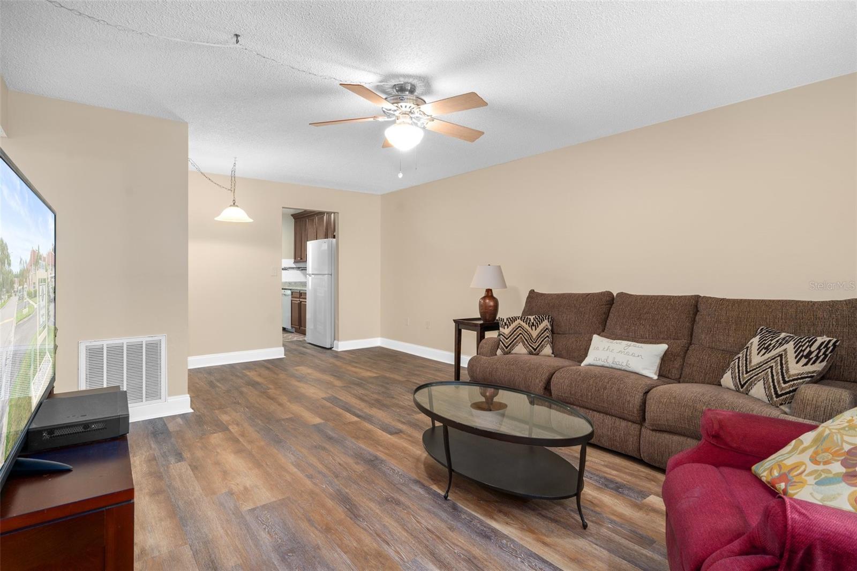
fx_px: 405
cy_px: 286
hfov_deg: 93.3
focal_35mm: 17
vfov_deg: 70.4
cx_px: 428
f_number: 8
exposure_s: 1.6
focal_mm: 17
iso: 320
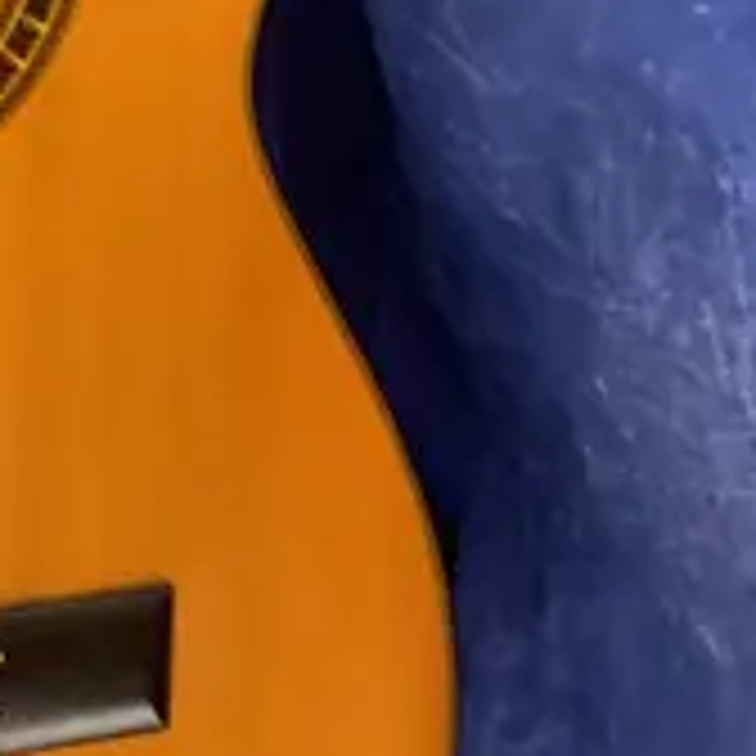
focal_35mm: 140
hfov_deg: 12.3
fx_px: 3459
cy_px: -904
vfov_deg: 11.0
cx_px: -27
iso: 80
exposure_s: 1/50
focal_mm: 4.25
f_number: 1.8
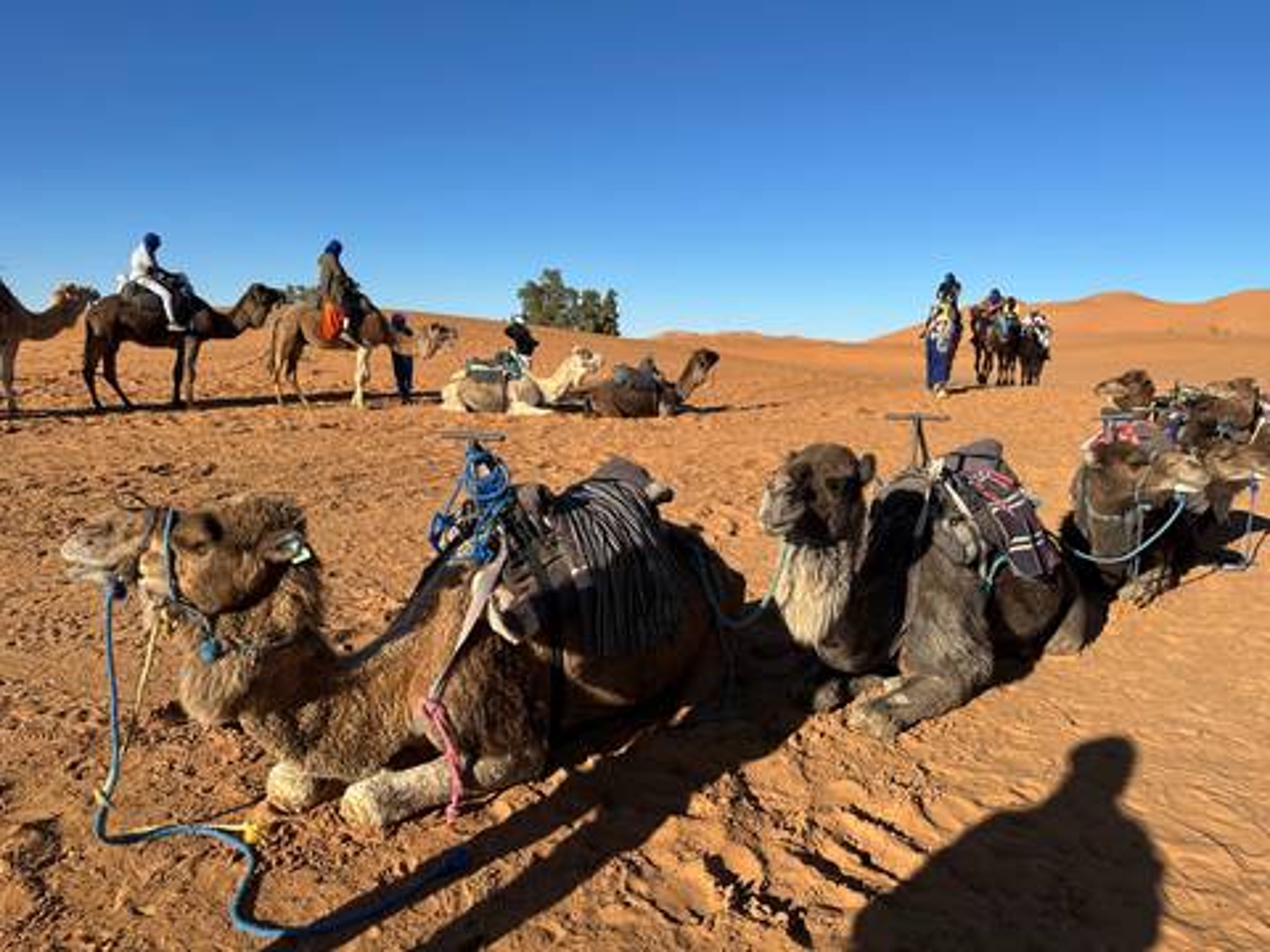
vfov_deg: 56.8
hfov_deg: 71.6
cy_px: 476
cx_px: 635
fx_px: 881
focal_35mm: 24
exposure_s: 1/5263
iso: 80
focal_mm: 6.86
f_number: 1.78
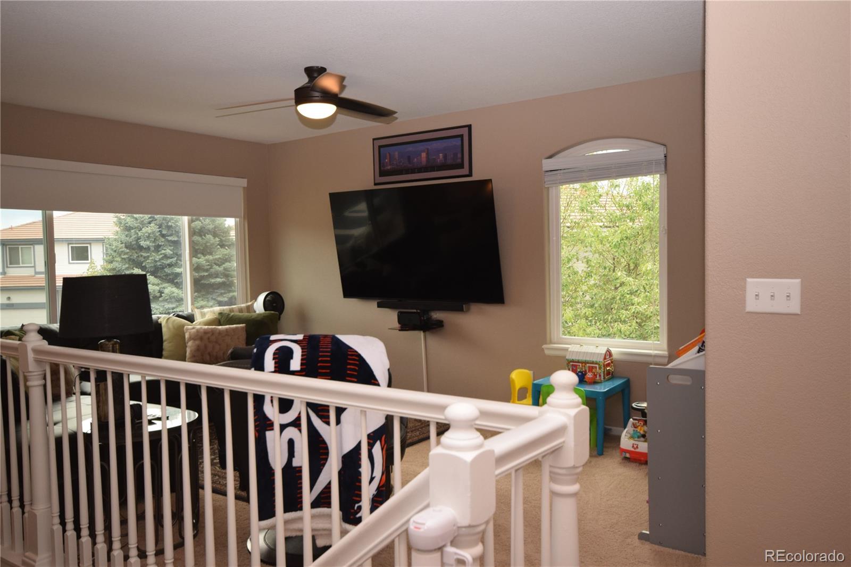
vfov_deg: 43.6
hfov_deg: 61.9
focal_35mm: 30
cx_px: 426
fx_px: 709
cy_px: 284
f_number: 8
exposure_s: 1/60
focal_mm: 20
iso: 800
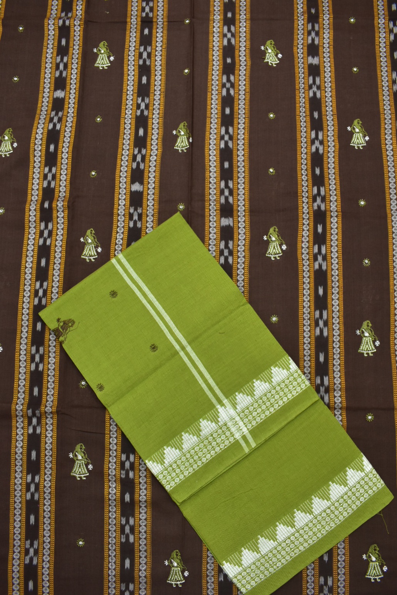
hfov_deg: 47.9
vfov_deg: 67.4
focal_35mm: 27
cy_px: 298
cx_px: 198
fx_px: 446
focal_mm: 18
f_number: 5.6
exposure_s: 1/30
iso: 640
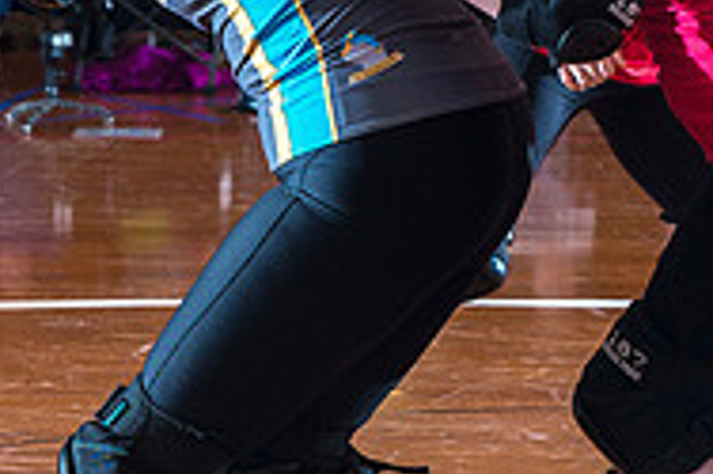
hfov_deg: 12.1
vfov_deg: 8.0
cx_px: 417
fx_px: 3364
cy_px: 63
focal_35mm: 170
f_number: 5.6
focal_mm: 55
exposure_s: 1/160
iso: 800
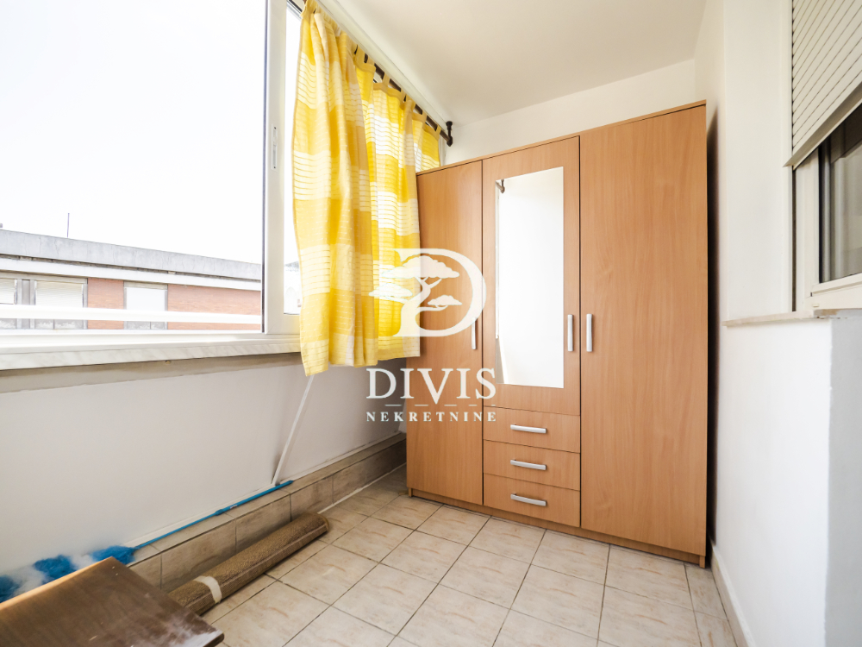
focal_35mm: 14
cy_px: 324
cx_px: 431
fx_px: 349
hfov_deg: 102.1
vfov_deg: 85.7
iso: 400
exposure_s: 1/800
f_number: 4
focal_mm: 7
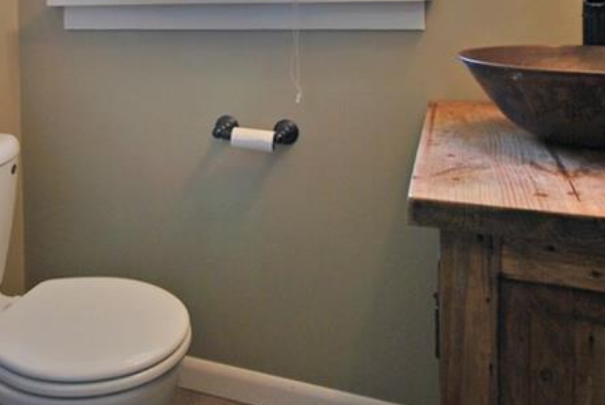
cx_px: 185
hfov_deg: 52.9
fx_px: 589
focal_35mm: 35
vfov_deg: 34.8
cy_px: 10
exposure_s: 1/13
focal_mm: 10
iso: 100
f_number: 4
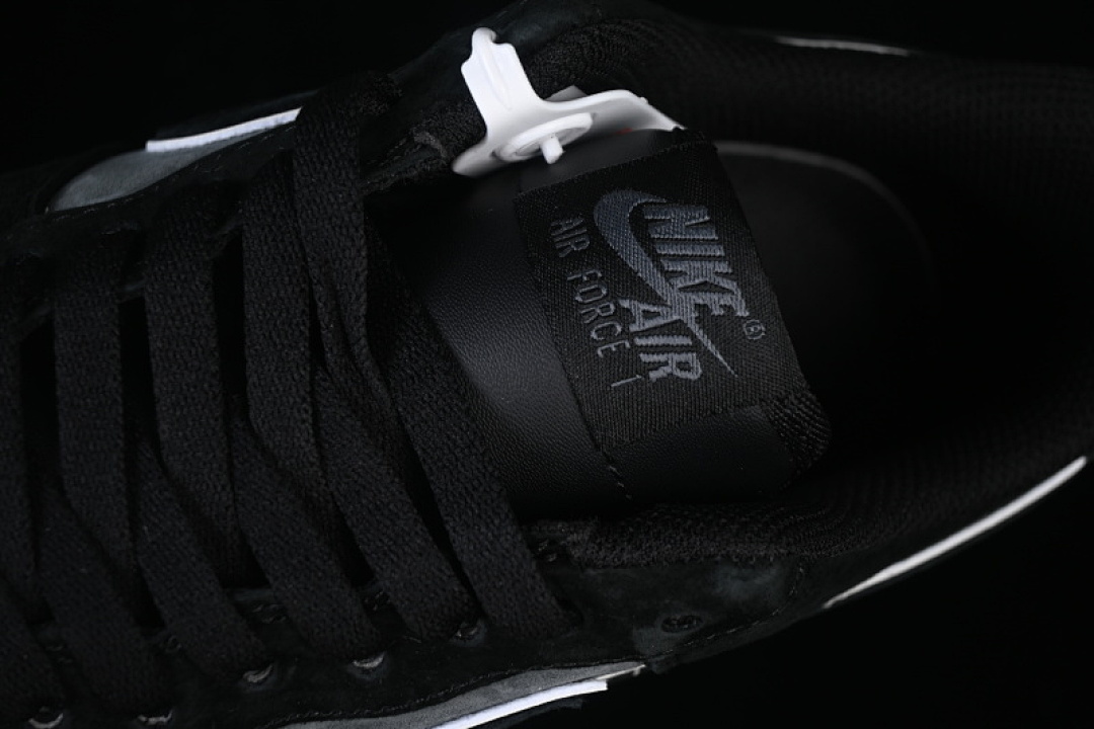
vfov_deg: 18.2
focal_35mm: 75
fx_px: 2279
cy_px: 364
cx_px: 547
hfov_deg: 27.0
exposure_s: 1/50
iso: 160
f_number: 6.3
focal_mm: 50
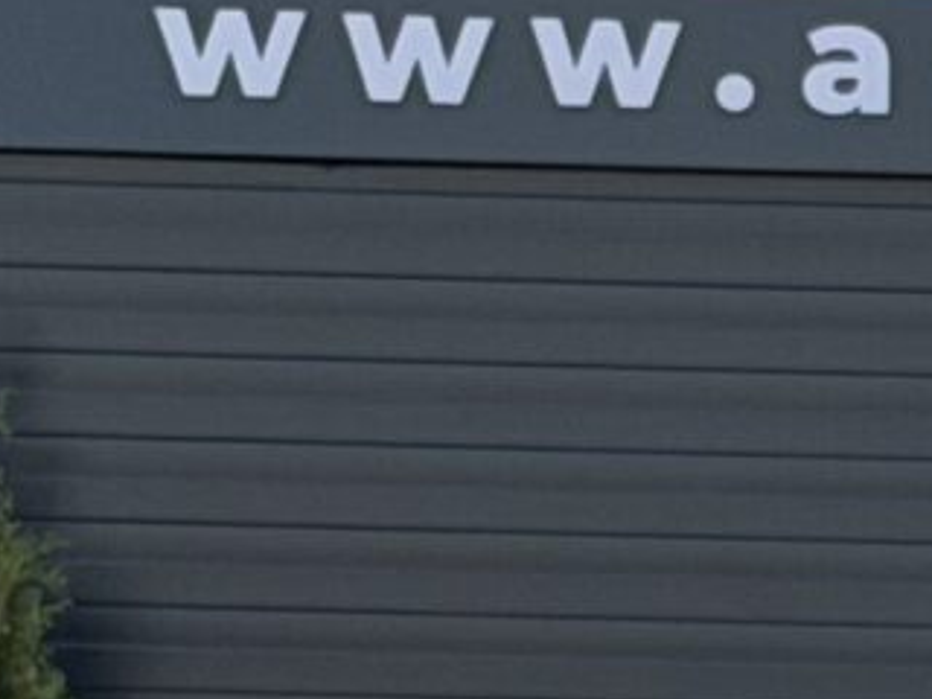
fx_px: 10339
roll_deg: -1.5
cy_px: 1646
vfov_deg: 3.8
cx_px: 1445
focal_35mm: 384
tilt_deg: -3.0
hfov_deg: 5.1
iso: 80
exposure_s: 1/939
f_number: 1.78
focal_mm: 6.76
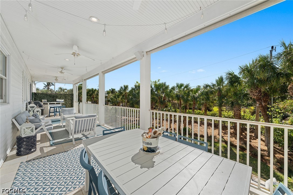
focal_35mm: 13
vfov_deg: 85.4
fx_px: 106
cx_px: 146
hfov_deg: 108.3
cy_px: 98
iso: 160
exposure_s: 1/125
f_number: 10
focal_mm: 13
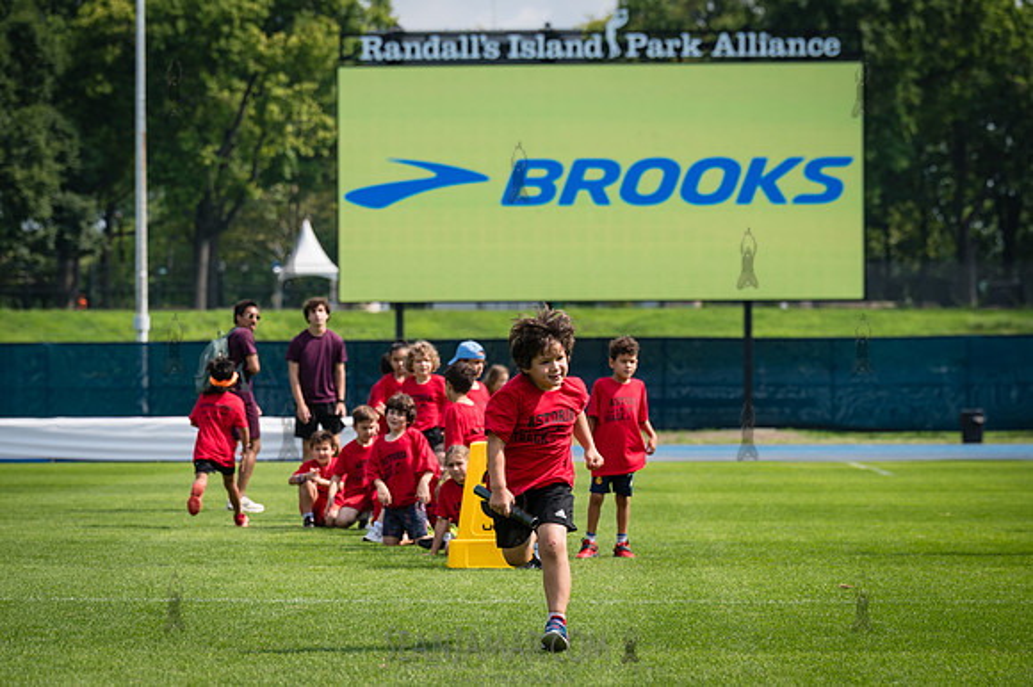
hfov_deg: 12.2
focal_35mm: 168
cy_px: 397
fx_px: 4824
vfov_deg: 8.2
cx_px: 510
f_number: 5
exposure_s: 1/500
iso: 100
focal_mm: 145
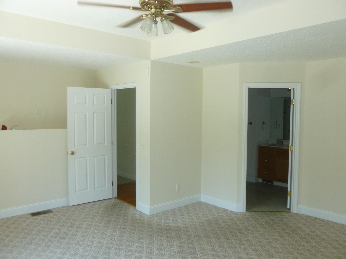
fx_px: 280
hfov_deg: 63.4
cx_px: 173
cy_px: 130
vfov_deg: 49.7
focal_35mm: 28
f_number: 3.3
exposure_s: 1/60
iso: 160
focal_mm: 5
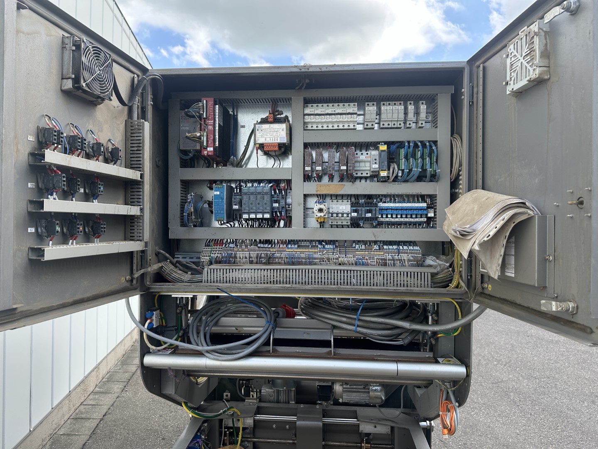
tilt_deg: +0.2
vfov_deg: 56.8
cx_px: 299
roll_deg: -1.1
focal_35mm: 24
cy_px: 224
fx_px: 415
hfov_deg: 71.6
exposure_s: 1/910
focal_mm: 6.86
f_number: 1.78
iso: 80
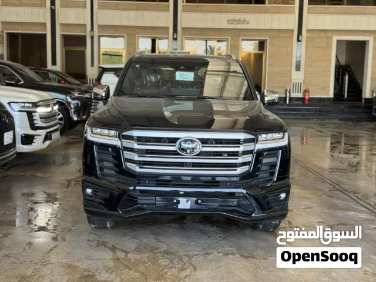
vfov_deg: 30.3
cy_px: 141
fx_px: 521
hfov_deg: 39.7
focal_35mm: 48
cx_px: 188
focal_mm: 6.76
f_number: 1.78
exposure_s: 1/97
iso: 50
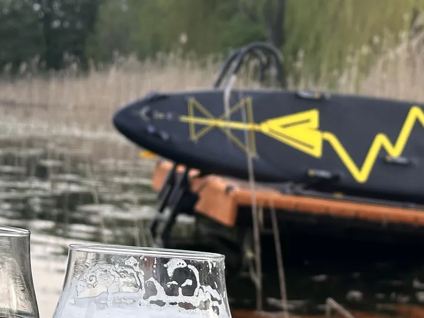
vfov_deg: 11.8
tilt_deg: -8.5
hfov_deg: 15.9
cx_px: 261
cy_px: 321
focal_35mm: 124
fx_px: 1519
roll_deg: -3.6
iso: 50
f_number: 1.78
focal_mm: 6.86
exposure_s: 1/138
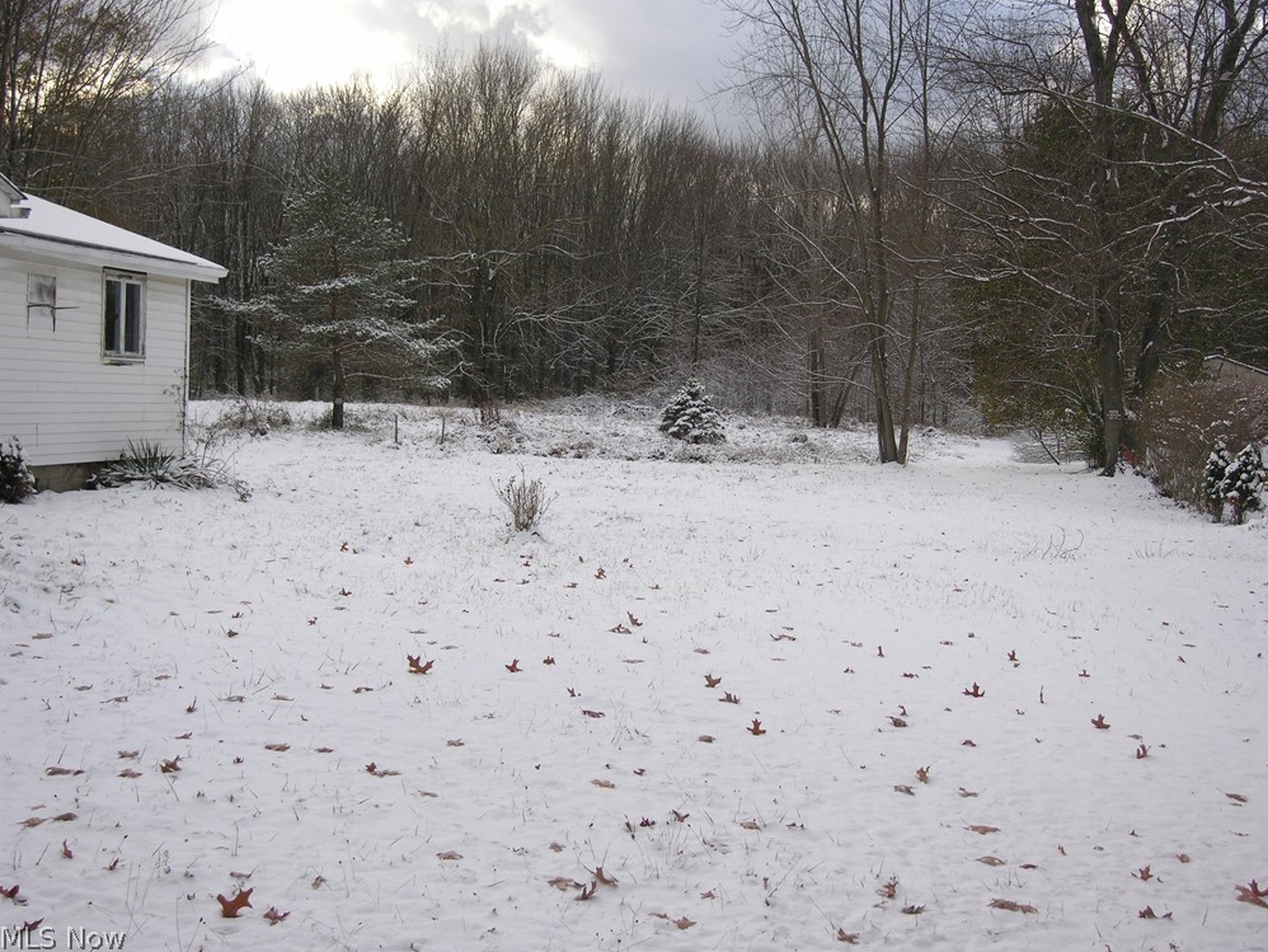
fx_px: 1466
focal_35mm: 40
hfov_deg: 46.8
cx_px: 643
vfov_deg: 36.0
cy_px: 470
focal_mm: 10
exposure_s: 1/396
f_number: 3.2
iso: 50
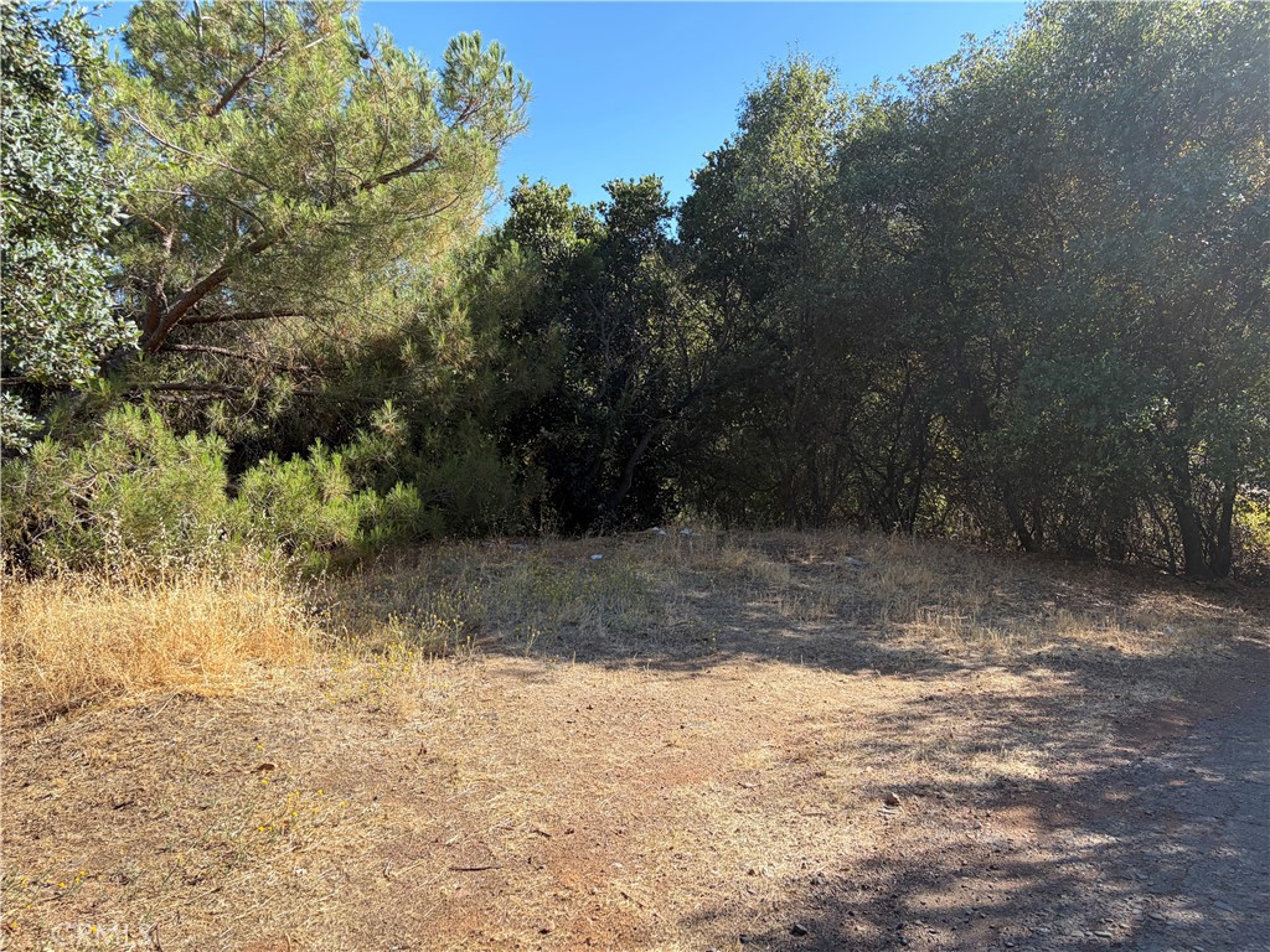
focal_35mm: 26
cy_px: 476
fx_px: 954
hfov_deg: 67.3
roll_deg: -0.4
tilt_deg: -5.8
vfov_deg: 53.1
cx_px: 635
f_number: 1.6
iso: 50
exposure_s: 1/1001
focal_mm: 5.96
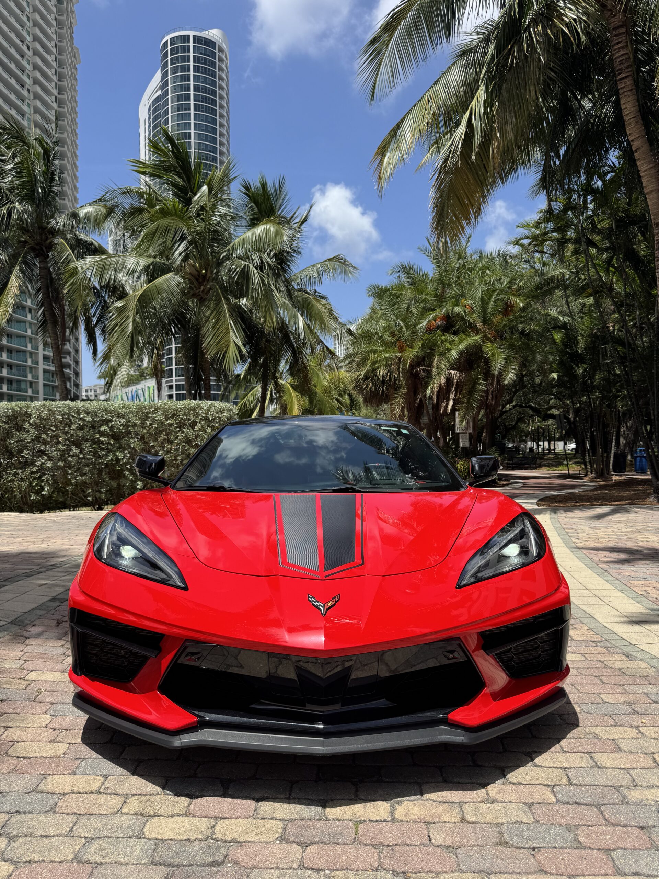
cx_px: 330
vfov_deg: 71.6
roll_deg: +0.8
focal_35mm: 24
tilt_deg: +1.1
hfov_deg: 56.8
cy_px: 440
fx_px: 609
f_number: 1.78
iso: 80
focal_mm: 6.76
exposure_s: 1/3247
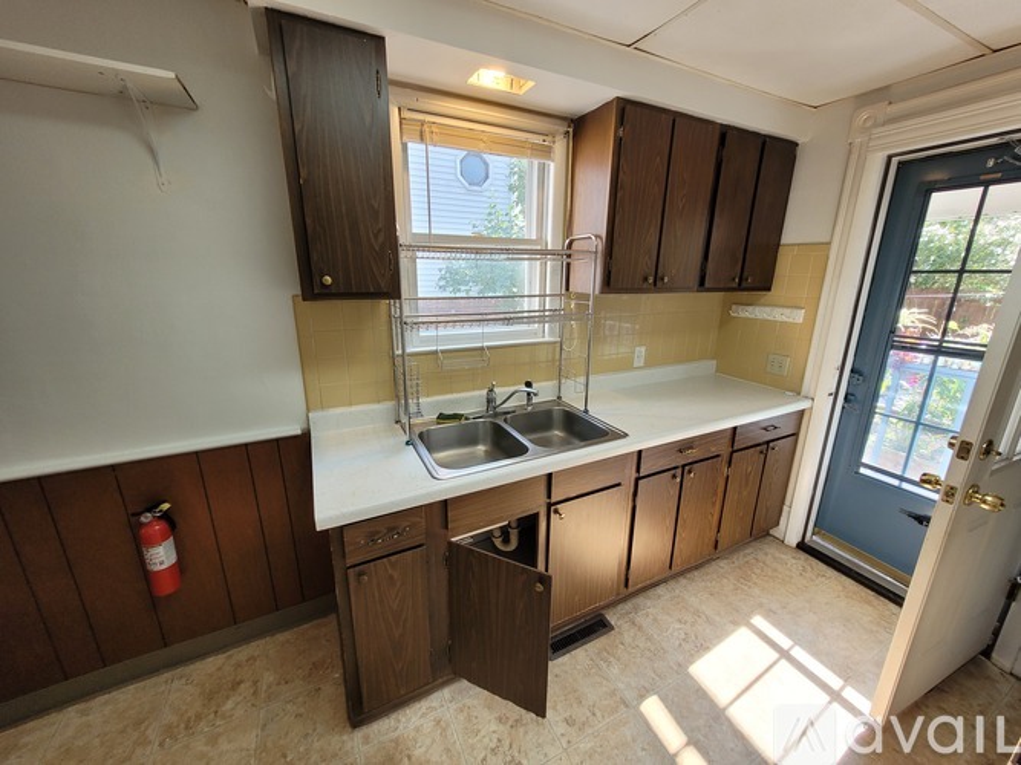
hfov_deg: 106.2
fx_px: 383
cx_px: 510
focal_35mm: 13
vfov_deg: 89.9
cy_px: 382
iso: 80
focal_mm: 1.74
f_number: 2.2
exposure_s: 1/60
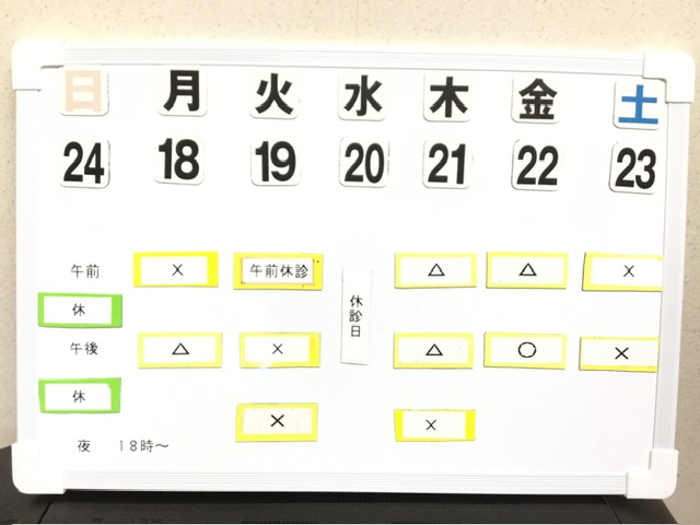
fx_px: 627
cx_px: 350
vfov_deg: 45.4
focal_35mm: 31
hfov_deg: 58.4
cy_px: 262
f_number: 2.4
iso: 40
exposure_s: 1/30
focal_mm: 3.3
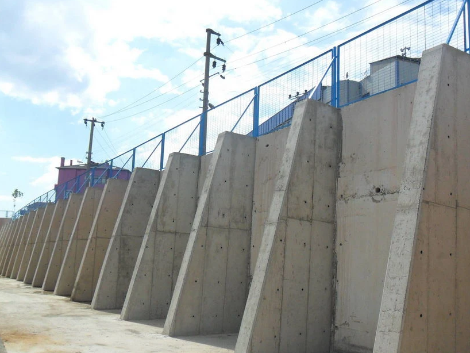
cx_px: 252
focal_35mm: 33
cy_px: 208
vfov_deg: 42.8
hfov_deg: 55.3
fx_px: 448
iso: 100
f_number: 8.9
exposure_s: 1/180
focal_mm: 4.9
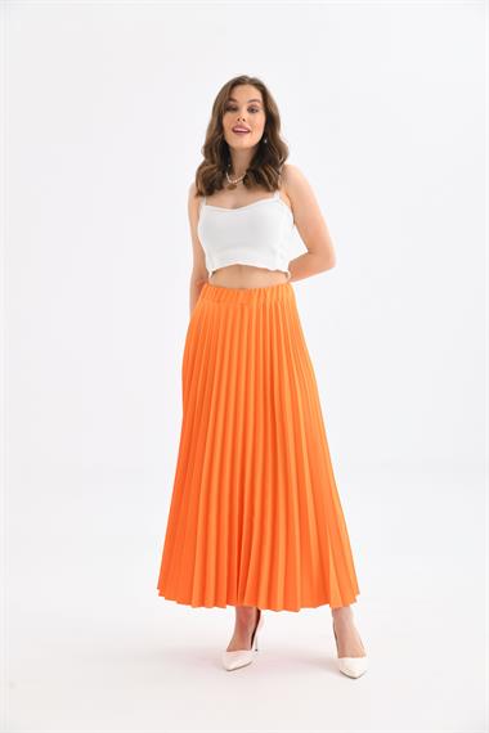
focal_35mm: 52
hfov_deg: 26.0
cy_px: 366
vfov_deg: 38.2
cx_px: 244
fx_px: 1059
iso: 160
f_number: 6.3
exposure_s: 1/125
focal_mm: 52
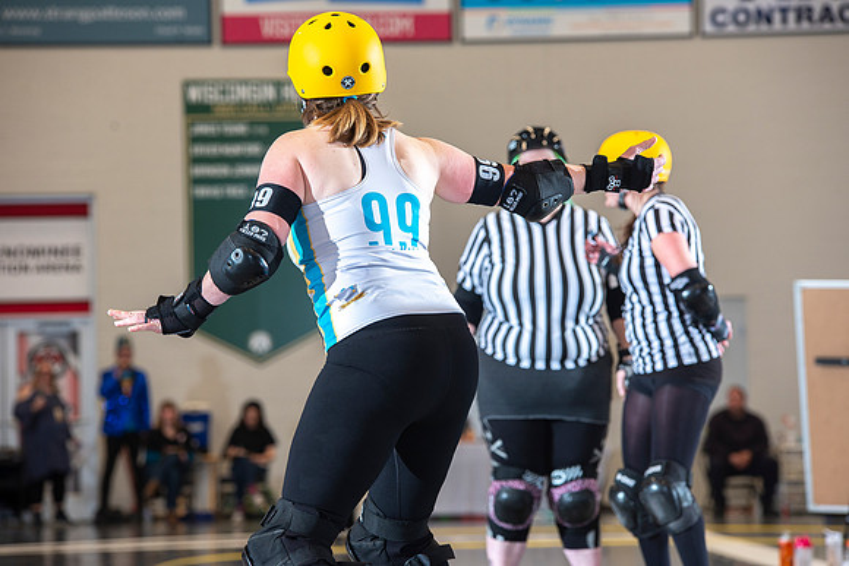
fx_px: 4128
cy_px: 283
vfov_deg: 7.9
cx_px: 424
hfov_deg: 11.7
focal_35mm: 175
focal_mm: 175
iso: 500
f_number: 5.6
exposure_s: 1/160
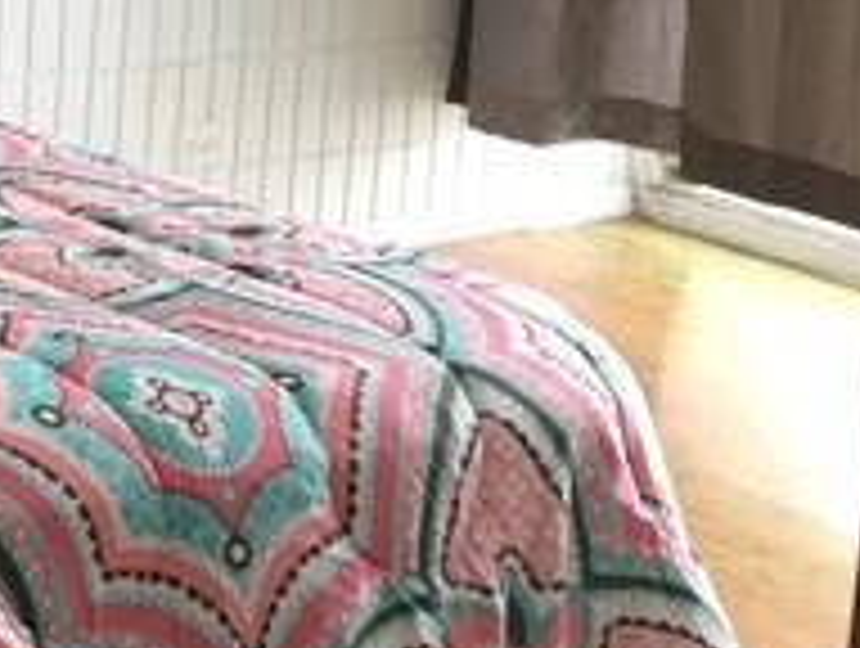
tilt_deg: -9.5
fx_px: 2414
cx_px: -558
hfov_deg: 17.4
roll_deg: -1.9
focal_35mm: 97
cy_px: -76
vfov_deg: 14.9
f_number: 2.2
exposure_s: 1/30
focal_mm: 4.15
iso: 40
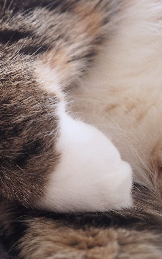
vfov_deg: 29.2
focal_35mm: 70
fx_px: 494
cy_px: 86
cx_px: -85
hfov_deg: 16.8
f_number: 2.8
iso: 1600
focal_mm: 17
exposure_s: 1/13
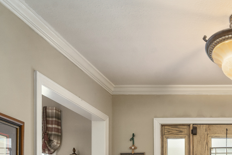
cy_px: 206
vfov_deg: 25.8
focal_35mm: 44
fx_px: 284
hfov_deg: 38.5
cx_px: 241
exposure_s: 1/2.5
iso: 500
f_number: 8
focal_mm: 16
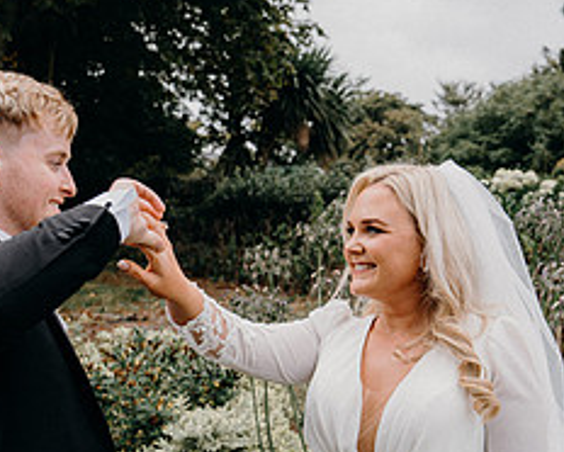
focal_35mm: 61
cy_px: 453
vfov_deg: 23.9
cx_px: 221
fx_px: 1019
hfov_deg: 30.8
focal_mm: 26
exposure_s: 1/250
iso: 160
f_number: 3.5
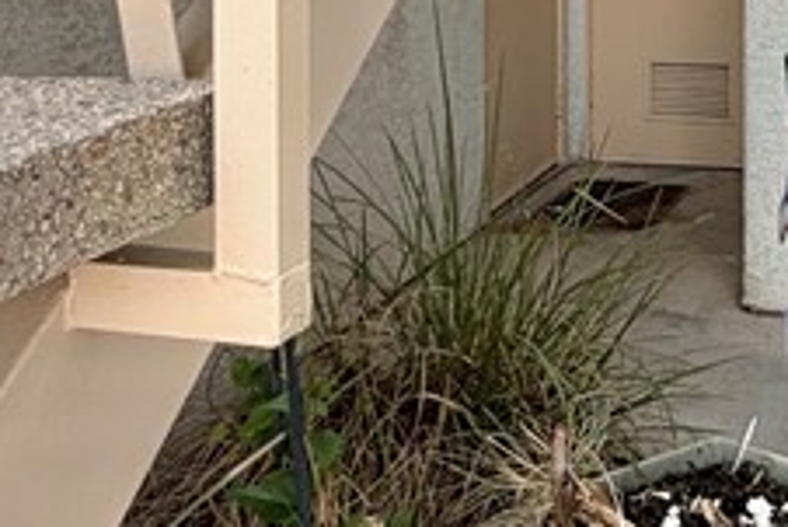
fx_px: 1446
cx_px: 662
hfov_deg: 29.6
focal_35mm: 66
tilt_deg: -2.3
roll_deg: -0.5
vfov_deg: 19.6
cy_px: -87
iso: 64
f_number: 2.2
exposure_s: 1/121
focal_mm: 2.22
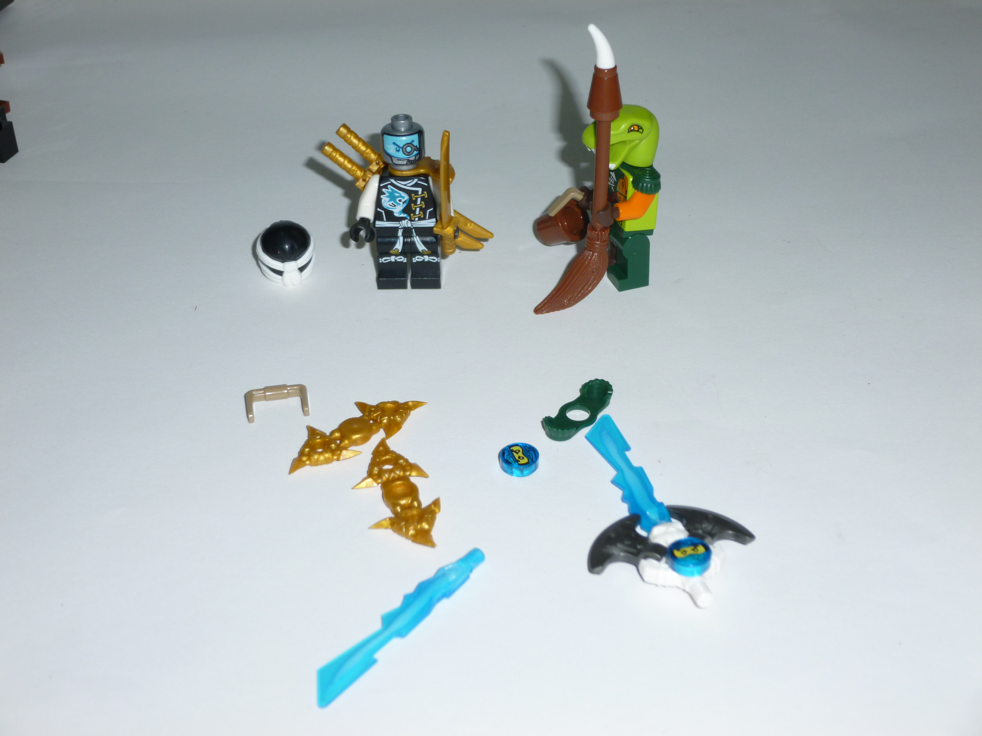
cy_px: 368
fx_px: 1475
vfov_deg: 28.0
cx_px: 491
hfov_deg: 36.8
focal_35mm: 52
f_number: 4.1
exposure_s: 1/60
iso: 100
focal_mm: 9.2
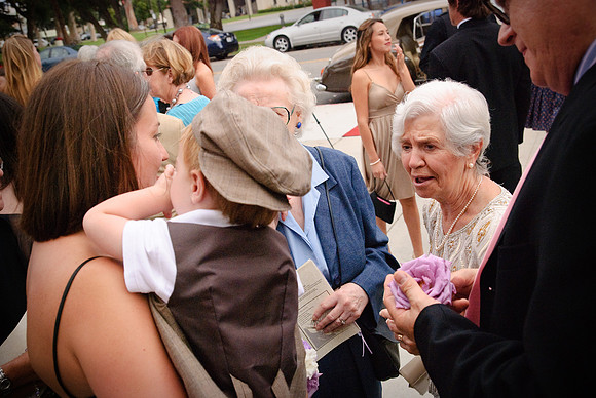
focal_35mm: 40
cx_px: 298
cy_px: 199
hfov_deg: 47.9
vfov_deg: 33.1
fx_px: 671
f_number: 5.6
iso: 800
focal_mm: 27
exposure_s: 1/1600
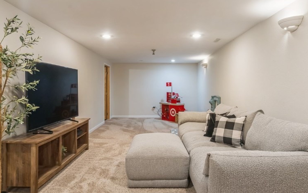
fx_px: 210
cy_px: 88
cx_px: 153
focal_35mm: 25
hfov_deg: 72.5
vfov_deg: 49.3
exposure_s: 1/1.25
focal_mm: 16
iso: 400
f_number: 10
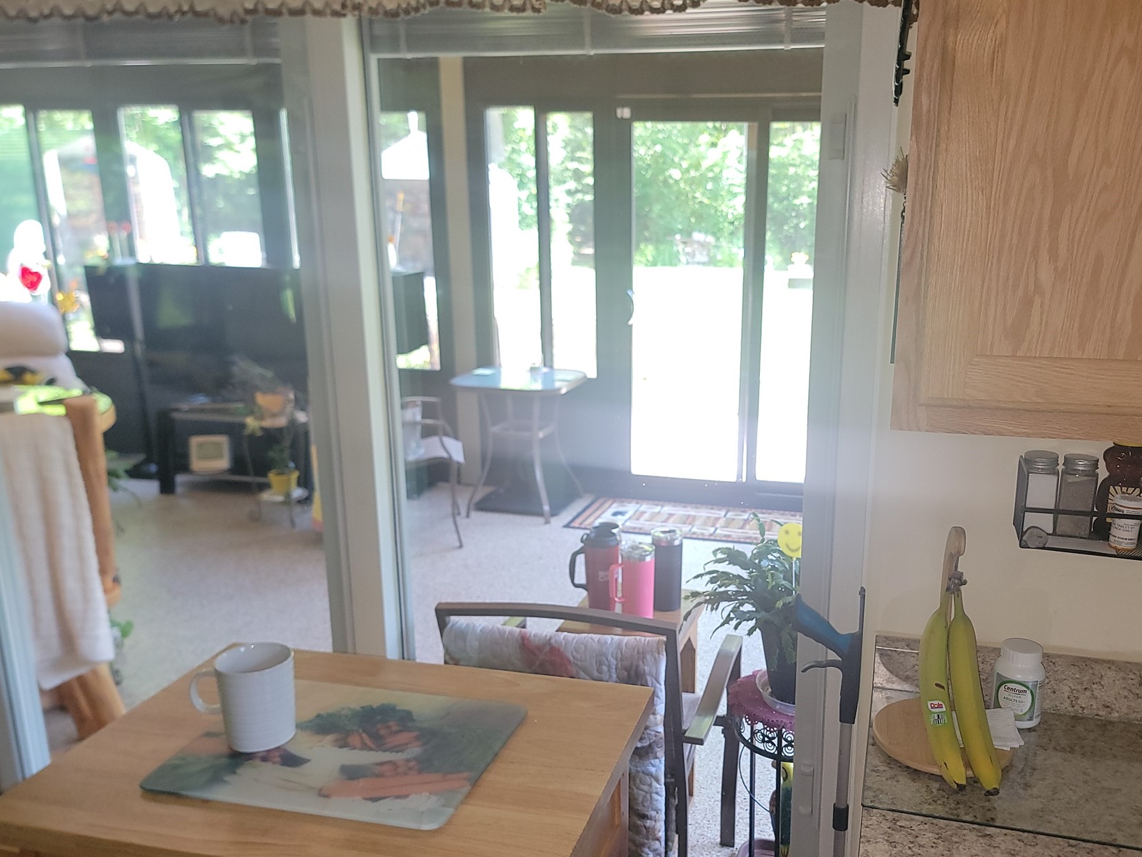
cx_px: 666
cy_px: 462
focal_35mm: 30
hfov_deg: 59.6
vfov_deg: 46.8
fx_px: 990
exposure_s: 1/60
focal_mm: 6.7
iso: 125
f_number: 1.8
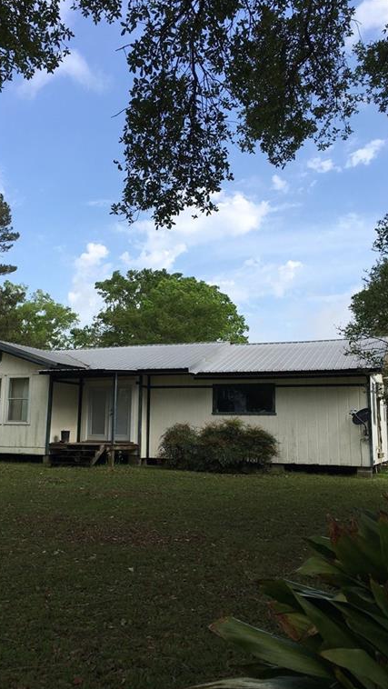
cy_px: 347
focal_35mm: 32
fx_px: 585
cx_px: 147
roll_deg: -3.0
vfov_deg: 61.0
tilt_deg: +11.7
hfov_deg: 36.5
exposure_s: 1/1221
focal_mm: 4.15
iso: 25
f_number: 2.2
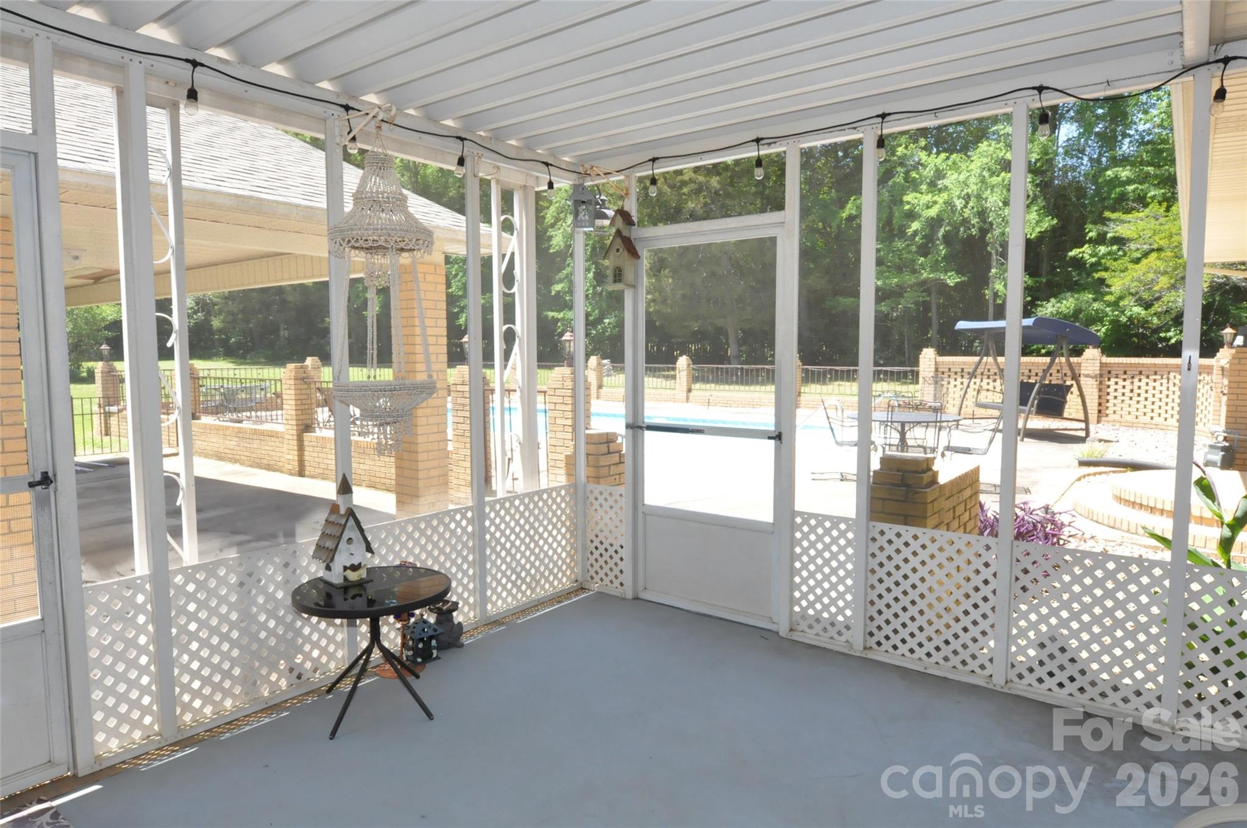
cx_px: 624
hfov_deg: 81.3
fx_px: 726
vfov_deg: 59.4
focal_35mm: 21
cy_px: 414
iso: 1600
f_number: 14
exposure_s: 1/200
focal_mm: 14
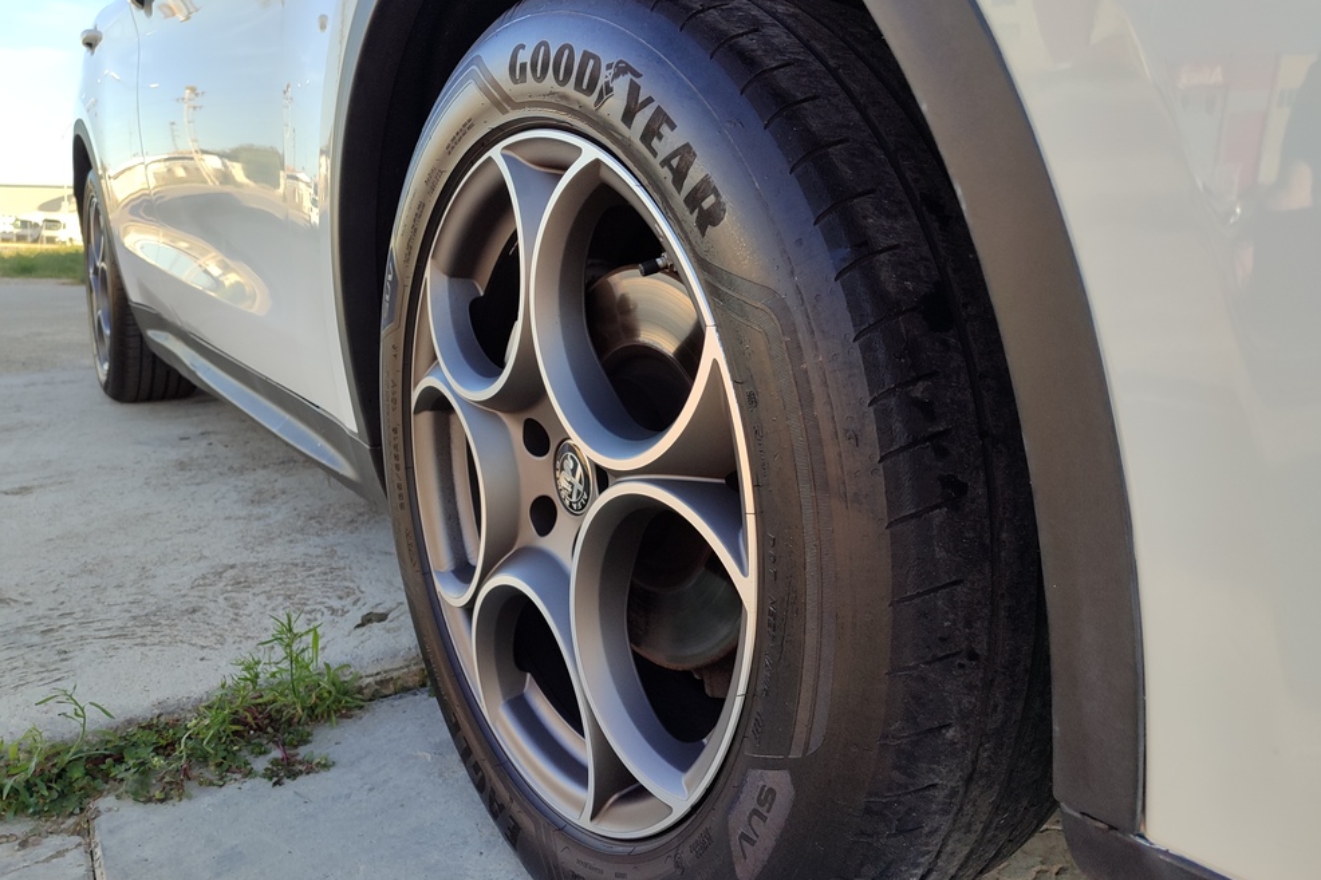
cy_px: 399
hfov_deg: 67.4
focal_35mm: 27
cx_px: 658
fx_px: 991
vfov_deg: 47.9
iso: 50
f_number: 1.89
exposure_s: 1/255
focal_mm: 5.95
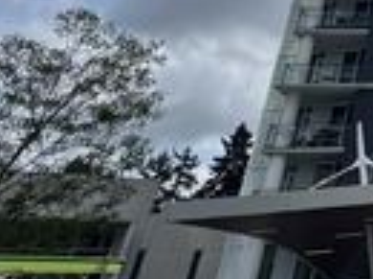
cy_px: -170
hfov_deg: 18.9
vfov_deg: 18.2
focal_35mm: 69
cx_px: 726
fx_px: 742
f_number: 2.2
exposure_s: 1/2208
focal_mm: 2.22
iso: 50
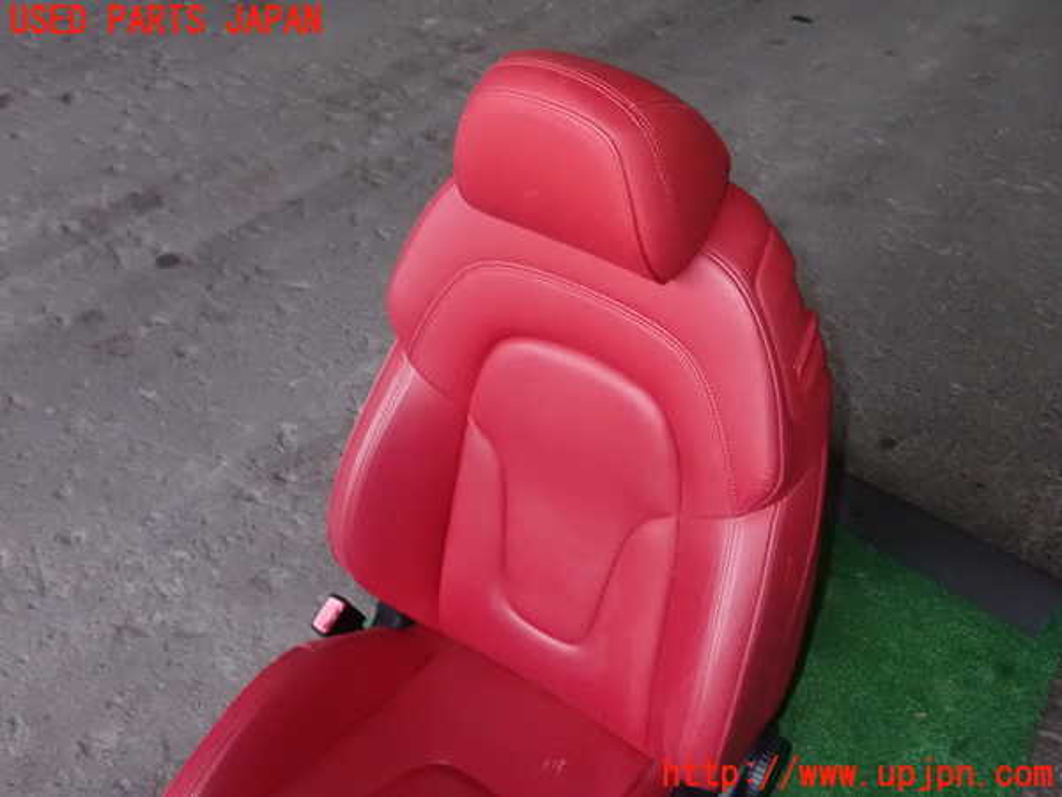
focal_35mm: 36
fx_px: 1104
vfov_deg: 39.7
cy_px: 398
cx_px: 531
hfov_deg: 51.4
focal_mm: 6.37
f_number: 10
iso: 1600
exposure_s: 1/40
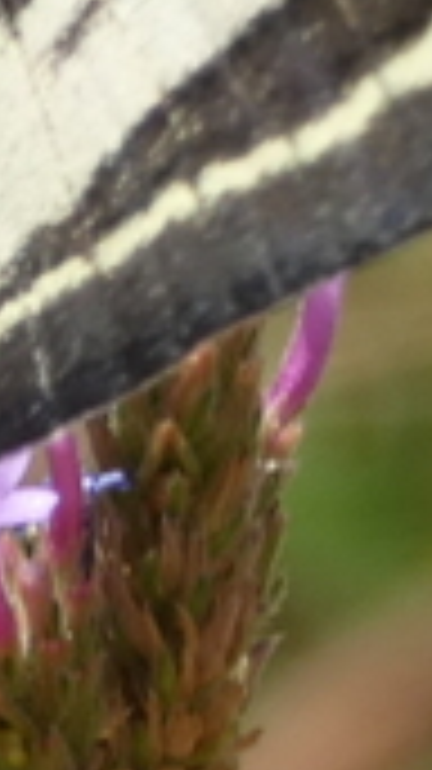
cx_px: -700
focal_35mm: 1026
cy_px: 369
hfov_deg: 1.2
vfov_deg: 2.1
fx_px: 20925
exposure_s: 1/125
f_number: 5.5
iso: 80
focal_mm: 33.9
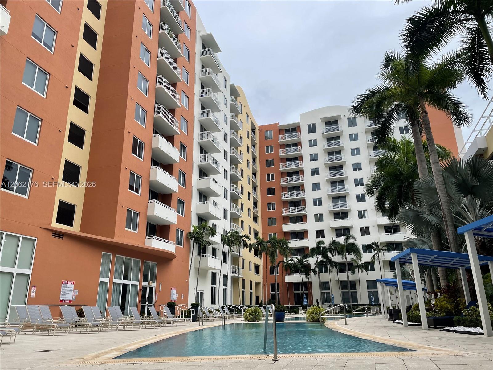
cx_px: 246
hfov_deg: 67.3
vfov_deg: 53.1
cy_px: 185
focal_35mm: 26
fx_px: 370
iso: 32
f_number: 1.6
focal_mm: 4.2
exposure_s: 1/1453
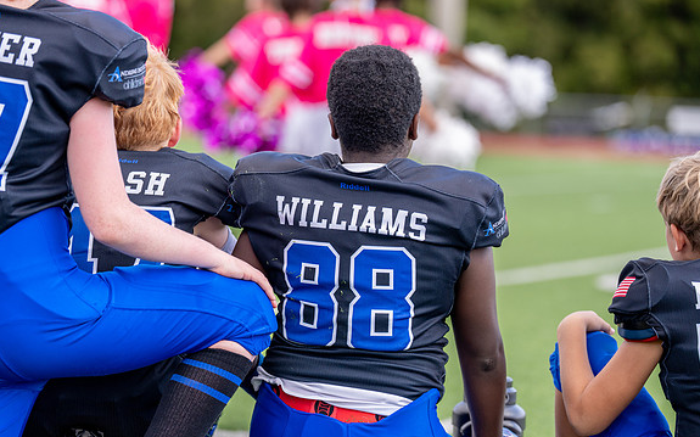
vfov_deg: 8.6
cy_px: 202
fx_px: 2918
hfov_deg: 13.7
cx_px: 335
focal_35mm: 153
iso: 320
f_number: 2.8
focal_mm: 135
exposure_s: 1/1600
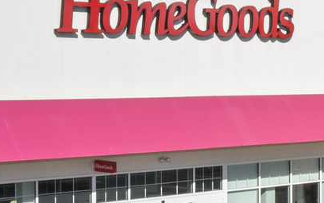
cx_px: 459
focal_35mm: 140
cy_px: 96
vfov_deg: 9.4
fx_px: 1236
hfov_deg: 14.1
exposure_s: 1/100
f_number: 11
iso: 100
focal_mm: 10.26
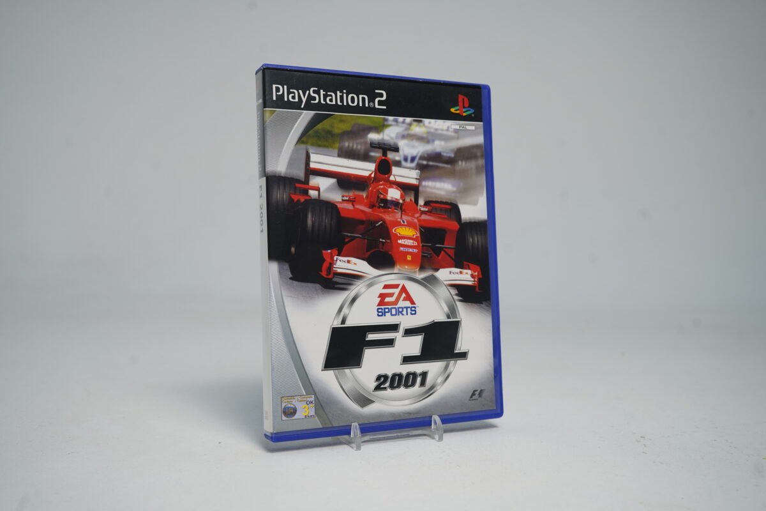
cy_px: 256
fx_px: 745
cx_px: 383
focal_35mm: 35
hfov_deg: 54.4
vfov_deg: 37.9
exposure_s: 1/40
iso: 250
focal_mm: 35
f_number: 6.3
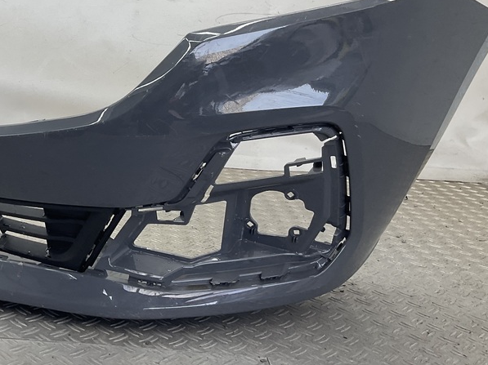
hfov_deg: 37.5
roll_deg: -4.4
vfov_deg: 29.1
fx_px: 690
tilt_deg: -7.1
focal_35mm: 49
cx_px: 97
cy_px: 82
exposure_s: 1/120
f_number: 1.8
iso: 20
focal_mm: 3
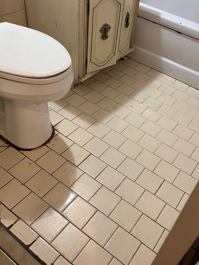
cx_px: 121
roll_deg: -6.9
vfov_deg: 55.2
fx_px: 253
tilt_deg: -41.2
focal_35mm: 33
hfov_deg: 42.7
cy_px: 119
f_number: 1.6
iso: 250
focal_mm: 5.1
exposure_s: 1/60
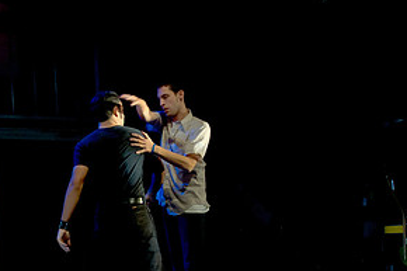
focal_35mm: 51
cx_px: 108
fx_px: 576
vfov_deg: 26.1
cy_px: 207
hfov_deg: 38.0
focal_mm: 17
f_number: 2.8
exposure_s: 1/100
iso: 1000
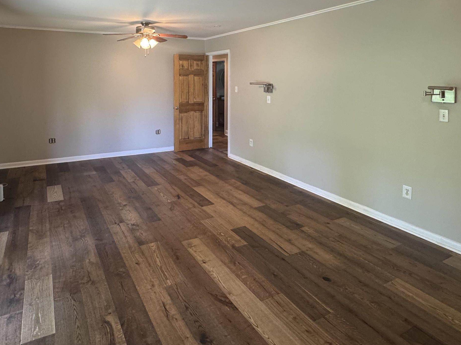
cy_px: 88
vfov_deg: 56.1
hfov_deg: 73.1
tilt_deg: +1.1
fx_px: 306
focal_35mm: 23
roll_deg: +0.1
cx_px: 183
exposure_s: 1/60
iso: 250
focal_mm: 2.22
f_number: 2.2
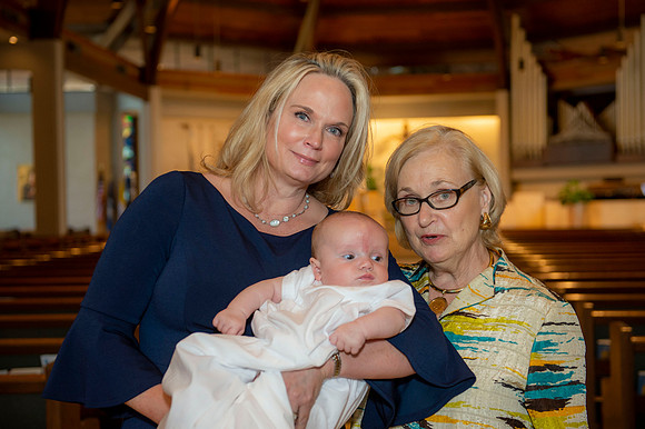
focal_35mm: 56
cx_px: 322
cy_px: 214
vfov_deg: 24.2
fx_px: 1003
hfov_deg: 35.7
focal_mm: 56
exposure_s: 1/100
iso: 1000
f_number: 3.5
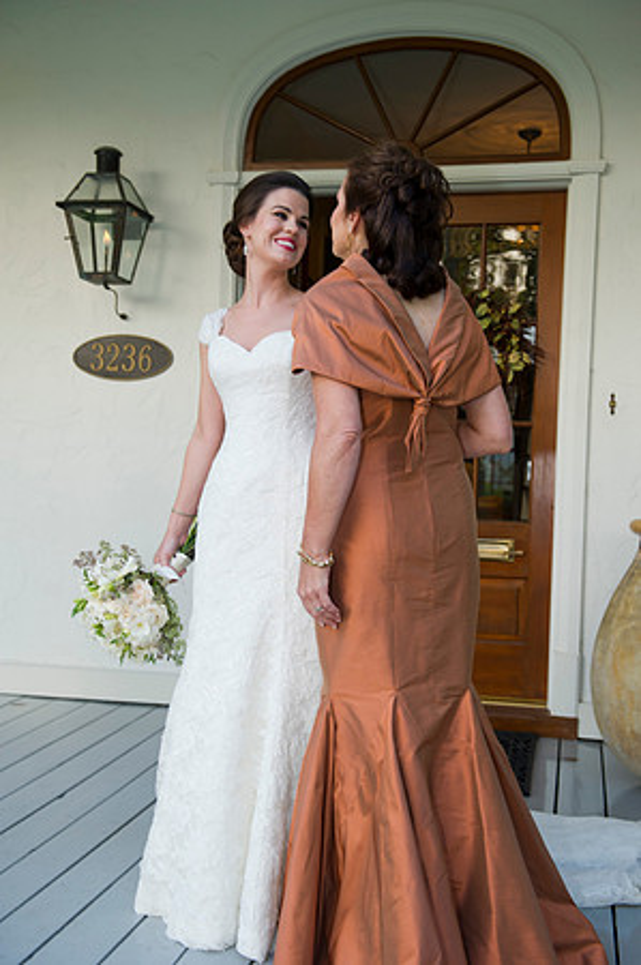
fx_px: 1178
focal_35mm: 44
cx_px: 320
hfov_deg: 30.4
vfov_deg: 44.5
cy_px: 482
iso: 500
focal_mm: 44
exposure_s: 1/80
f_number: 5
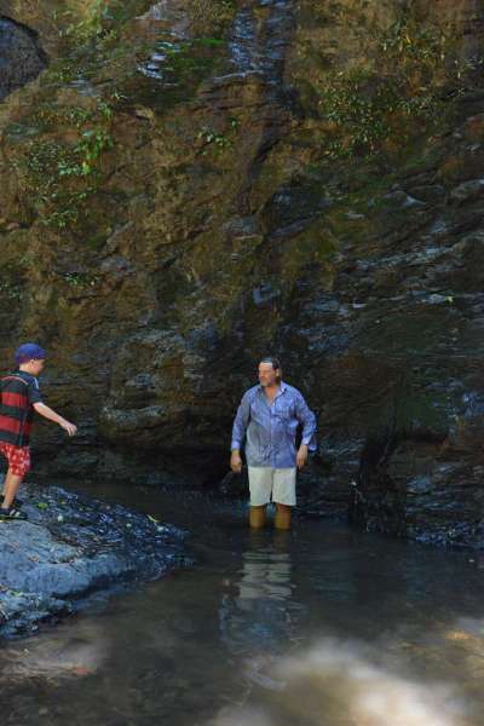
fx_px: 625
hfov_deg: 42.3
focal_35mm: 31
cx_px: 242
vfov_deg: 60.3
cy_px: 363
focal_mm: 31
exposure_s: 1/200
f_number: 4.5
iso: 6400
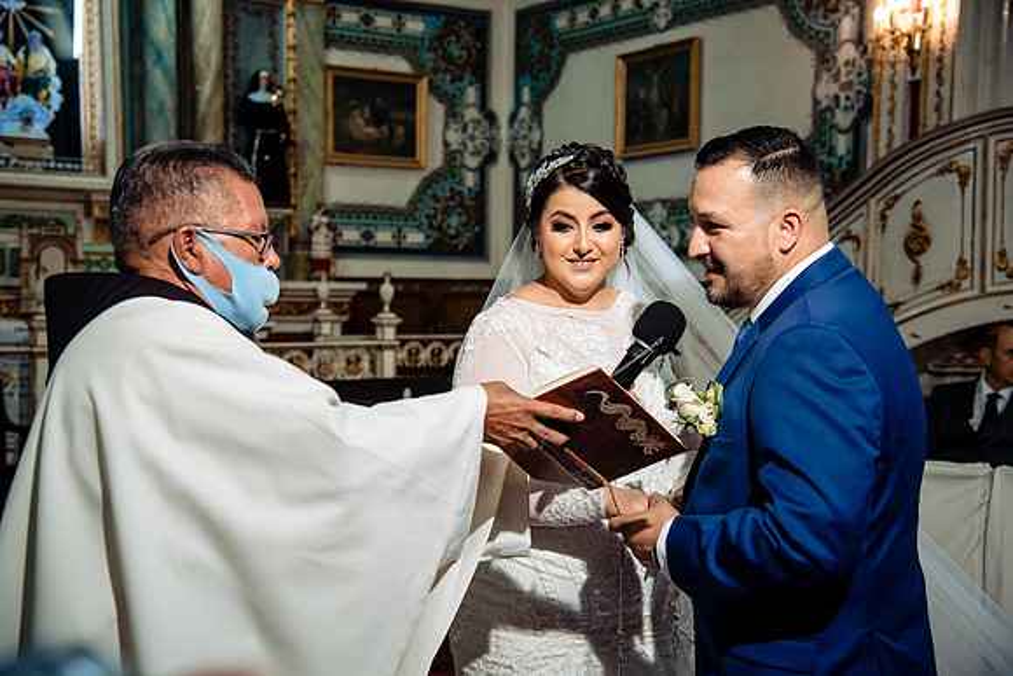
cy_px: 338
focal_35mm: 52
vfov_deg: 26.0
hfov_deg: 38.2
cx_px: 506
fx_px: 1463
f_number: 5
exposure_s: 1/125
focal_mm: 52
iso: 2000
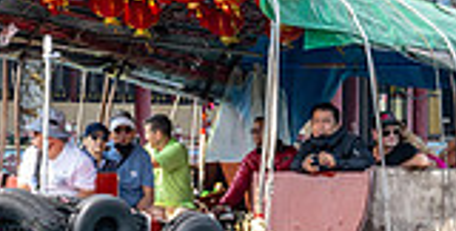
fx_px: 3863
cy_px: -26
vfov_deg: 3.4
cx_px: -89
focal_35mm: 327
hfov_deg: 6.7
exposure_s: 1/200
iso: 200
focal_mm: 70
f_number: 8
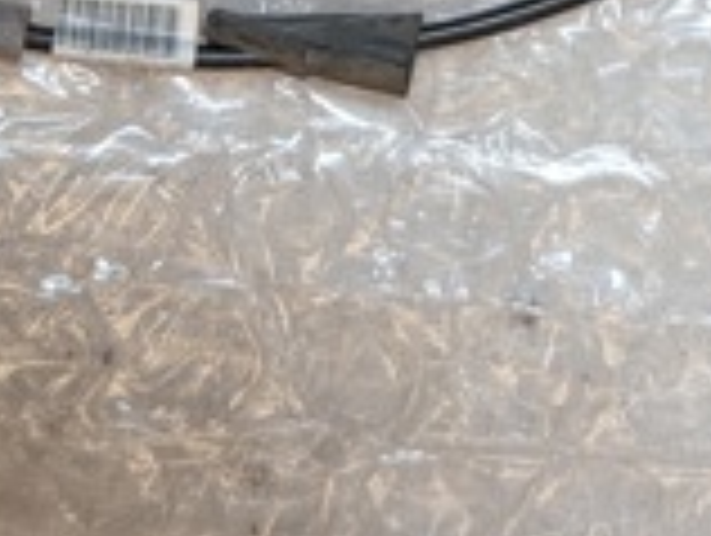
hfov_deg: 20.2
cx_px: 340
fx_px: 1995
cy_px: -468
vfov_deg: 13.5
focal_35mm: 97
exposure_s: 1/47.8
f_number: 1.68
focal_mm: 6.9
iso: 56
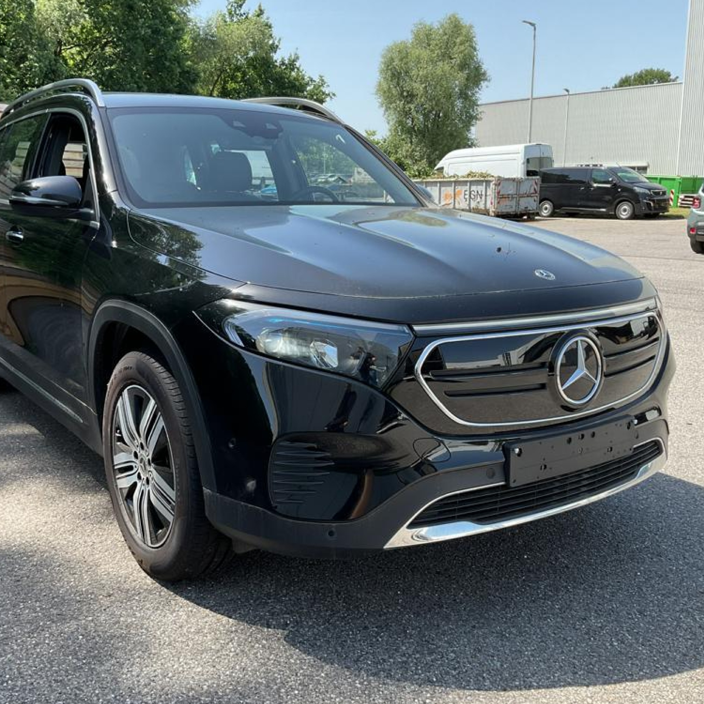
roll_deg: -0.7
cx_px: 337
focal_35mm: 35
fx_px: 805
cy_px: 355
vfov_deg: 47.2
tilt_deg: -11.0
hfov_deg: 47.2
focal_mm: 3
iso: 16
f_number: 1.8
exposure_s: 1/500
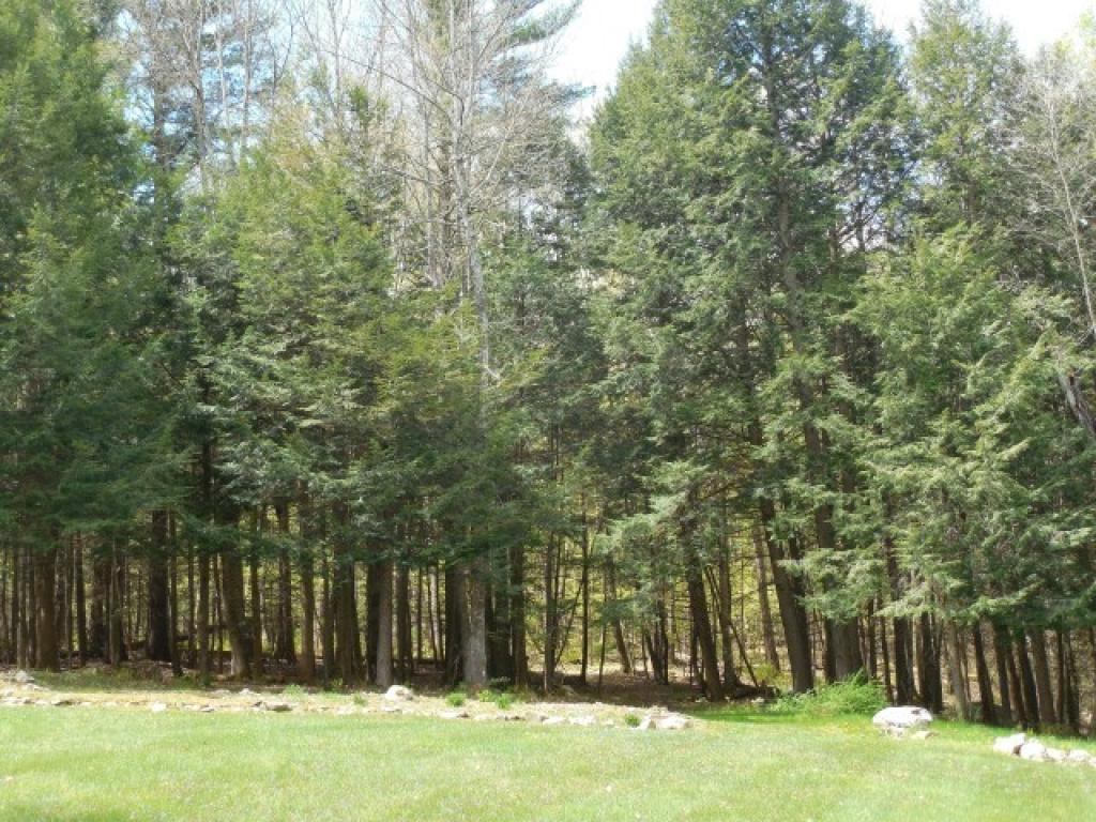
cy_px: 411
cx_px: 548
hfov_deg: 39.7
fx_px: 1520
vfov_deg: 30.3
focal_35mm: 48
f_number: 4
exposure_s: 1/125
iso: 125
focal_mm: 8.7
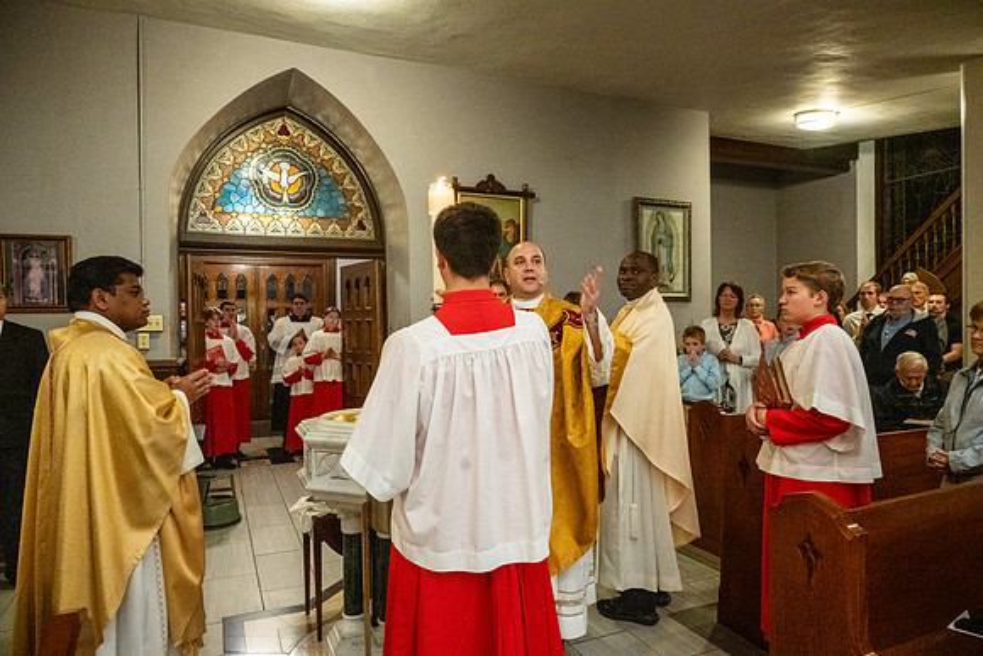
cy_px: 328
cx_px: 492
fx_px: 655
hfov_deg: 73.7
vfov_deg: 53.2
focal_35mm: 24
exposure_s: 1/60
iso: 5000
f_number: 6.3
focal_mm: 24
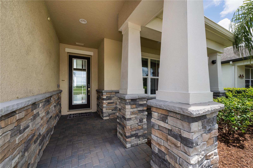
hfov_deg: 104.3
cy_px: 84
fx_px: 98
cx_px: 126
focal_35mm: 14
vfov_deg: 81.2
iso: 125
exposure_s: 1/160
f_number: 11
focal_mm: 14
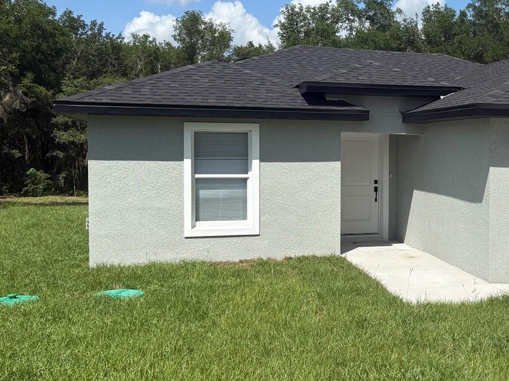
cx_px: 455
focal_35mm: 51
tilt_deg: -2.9
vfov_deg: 28.6
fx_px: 750
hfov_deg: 35.4
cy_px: 177
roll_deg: +0.4
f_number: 1.6
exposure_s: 1/5348
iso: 50
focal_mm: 5.96
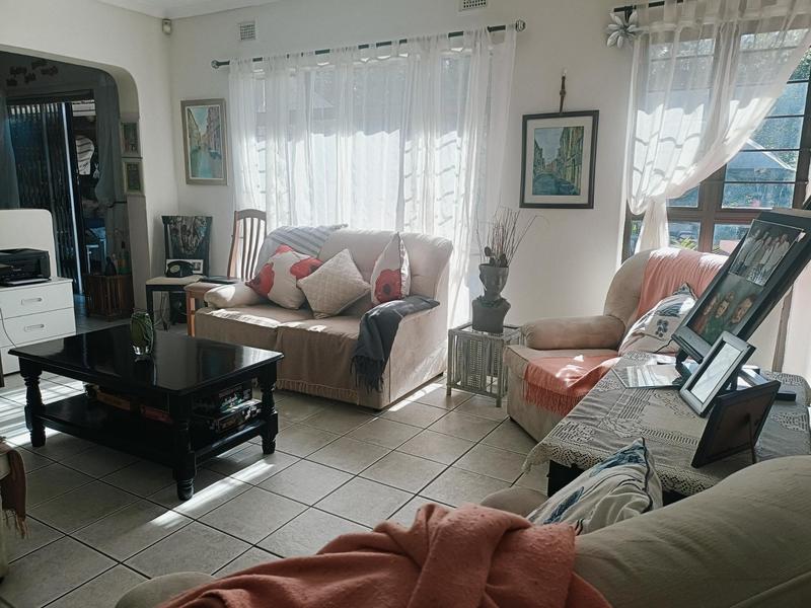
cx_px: 406
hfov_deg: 69.4
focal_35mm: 25
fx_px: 586
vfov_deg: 54.9
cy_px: 304
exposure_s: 1/100
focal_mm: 4.7
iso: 50
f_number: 1.7
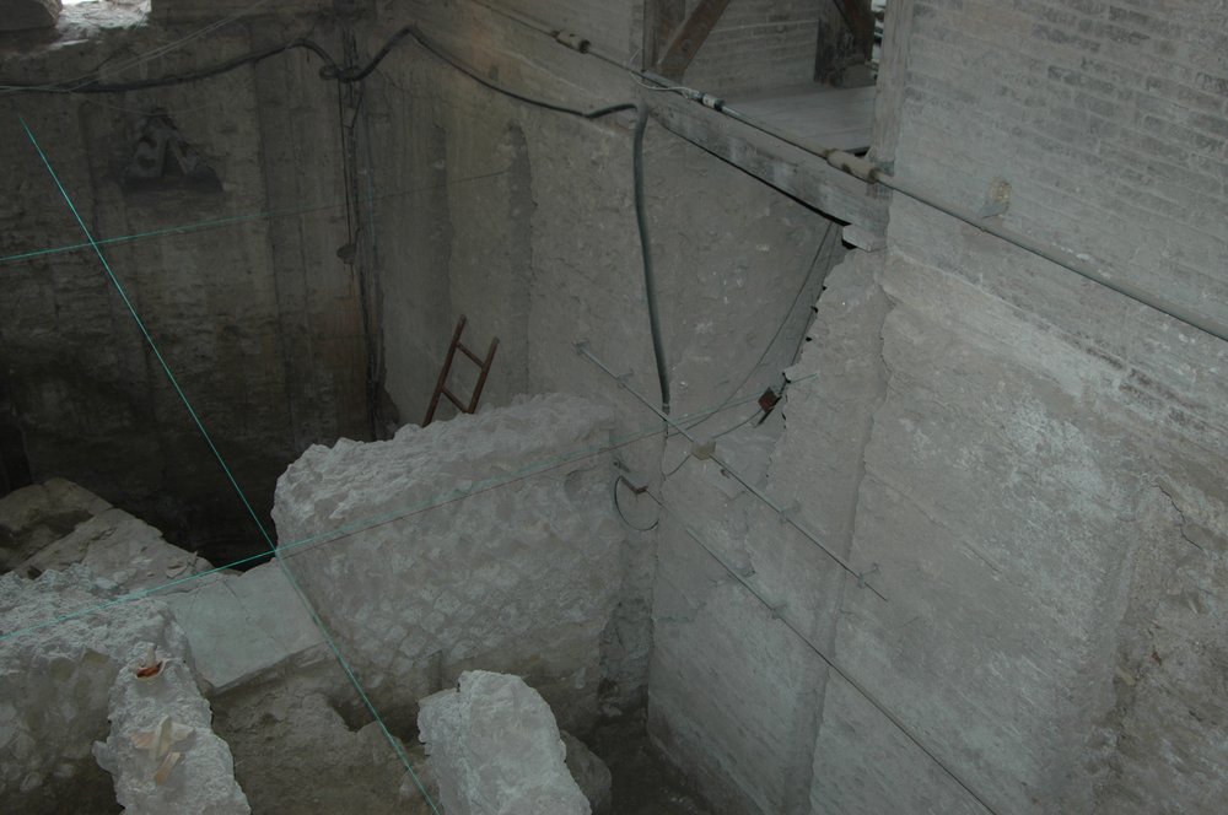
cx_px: 614
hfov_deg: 53.2
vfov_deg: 36.8
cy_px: 408
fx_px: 1226
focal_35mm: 36
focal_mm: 24
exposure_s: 1/60
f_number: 3.5
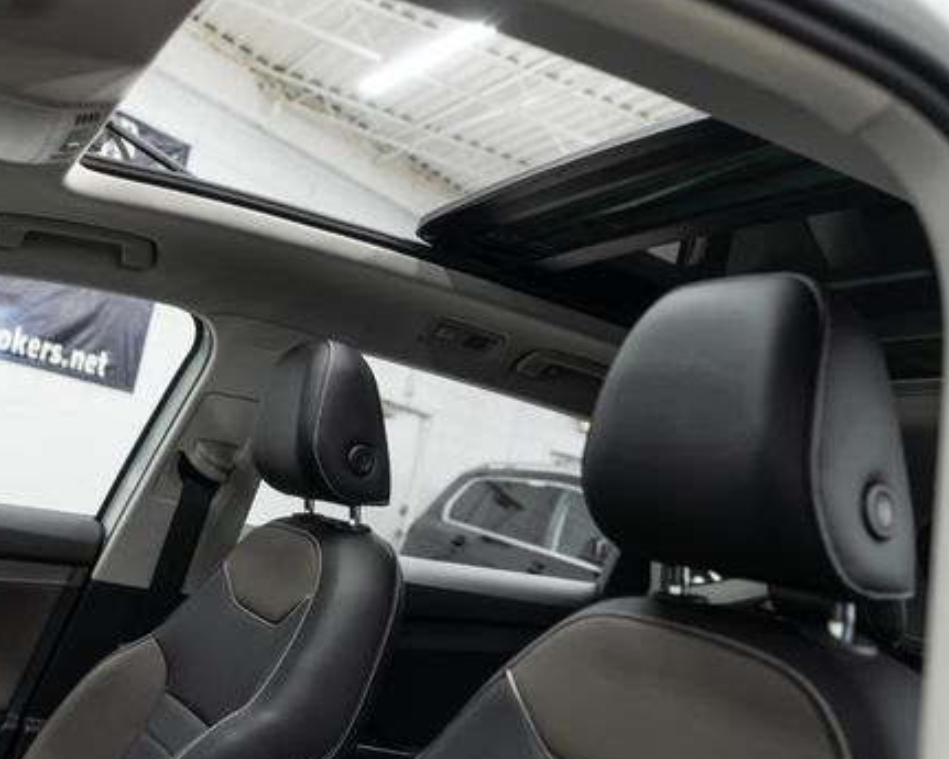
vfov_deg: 38.2
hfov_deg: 46.6
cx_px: 394
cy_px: 380
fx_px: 1096
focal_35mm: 39
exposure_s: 1/40
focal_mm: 28
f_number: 3.2
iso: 400
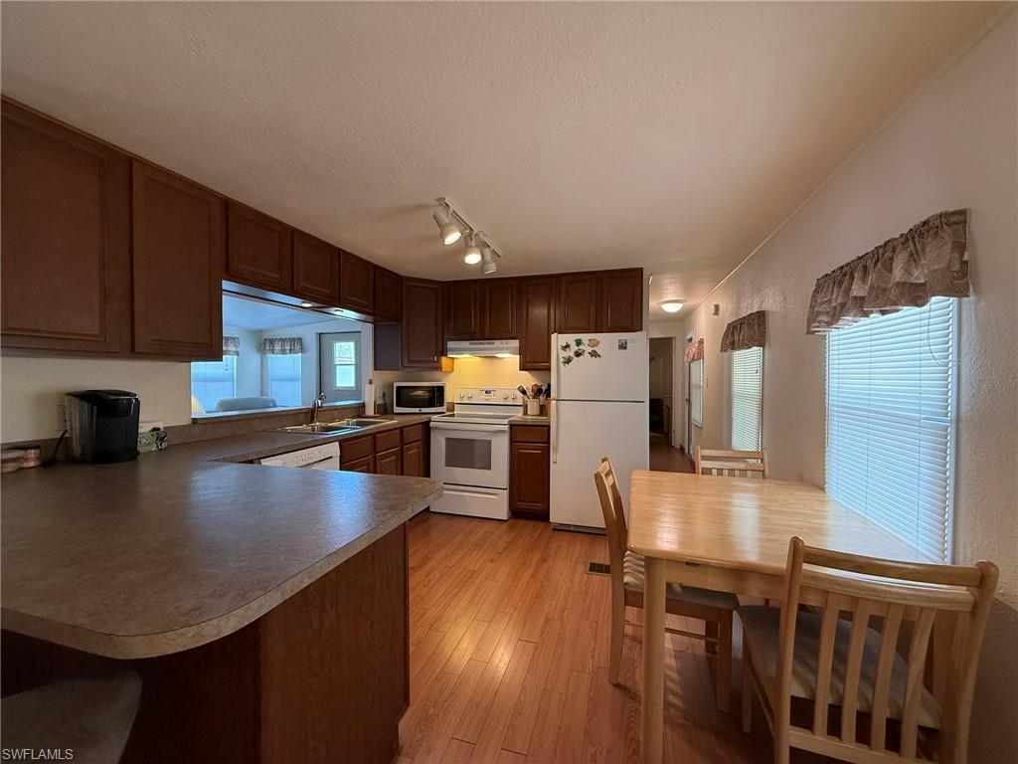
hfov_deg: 102.1
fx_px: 412
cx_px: 509
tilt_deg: +0.3
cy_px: 382
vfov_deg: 85.7
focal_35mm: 14
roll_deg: +0.1
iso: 320
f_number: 2.2
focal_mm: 2.22
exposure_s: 1/120
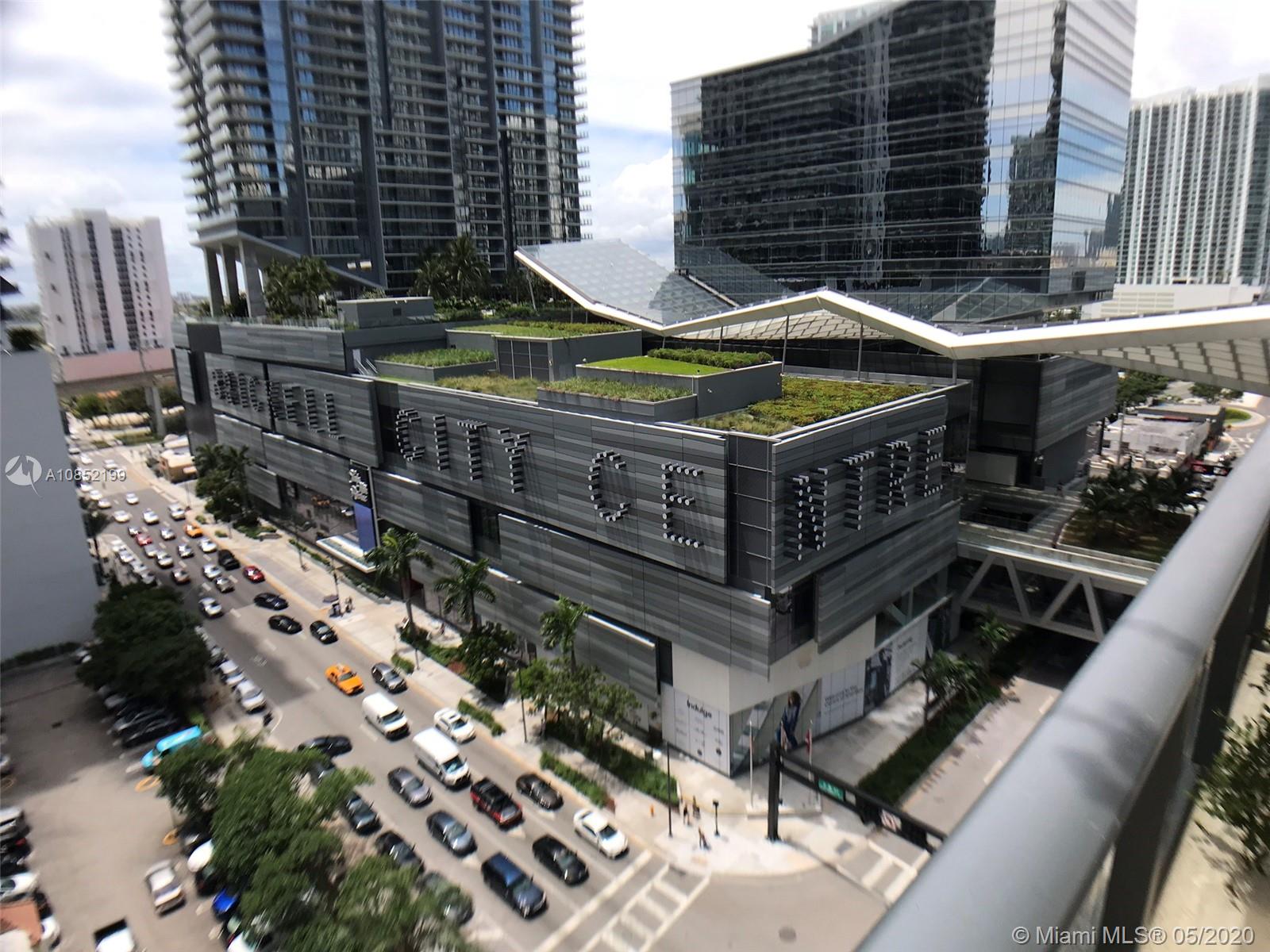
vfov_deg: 49.7
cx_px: 635
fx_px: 1027
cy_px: 476
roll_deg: +1.7
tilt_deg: -14.0
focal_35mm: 28
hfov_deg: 63.4
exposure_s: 1/1773
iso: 20
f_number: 1.8
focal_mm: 3.99
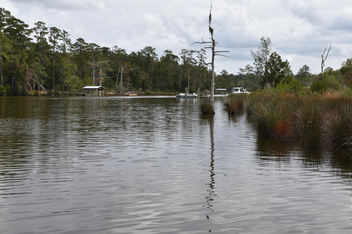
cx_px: 176
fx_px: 440
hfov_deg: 43.6
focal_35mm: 45
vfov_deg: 29.9
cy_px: 117
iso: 100
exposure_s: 1/200
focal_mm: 30
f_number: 10
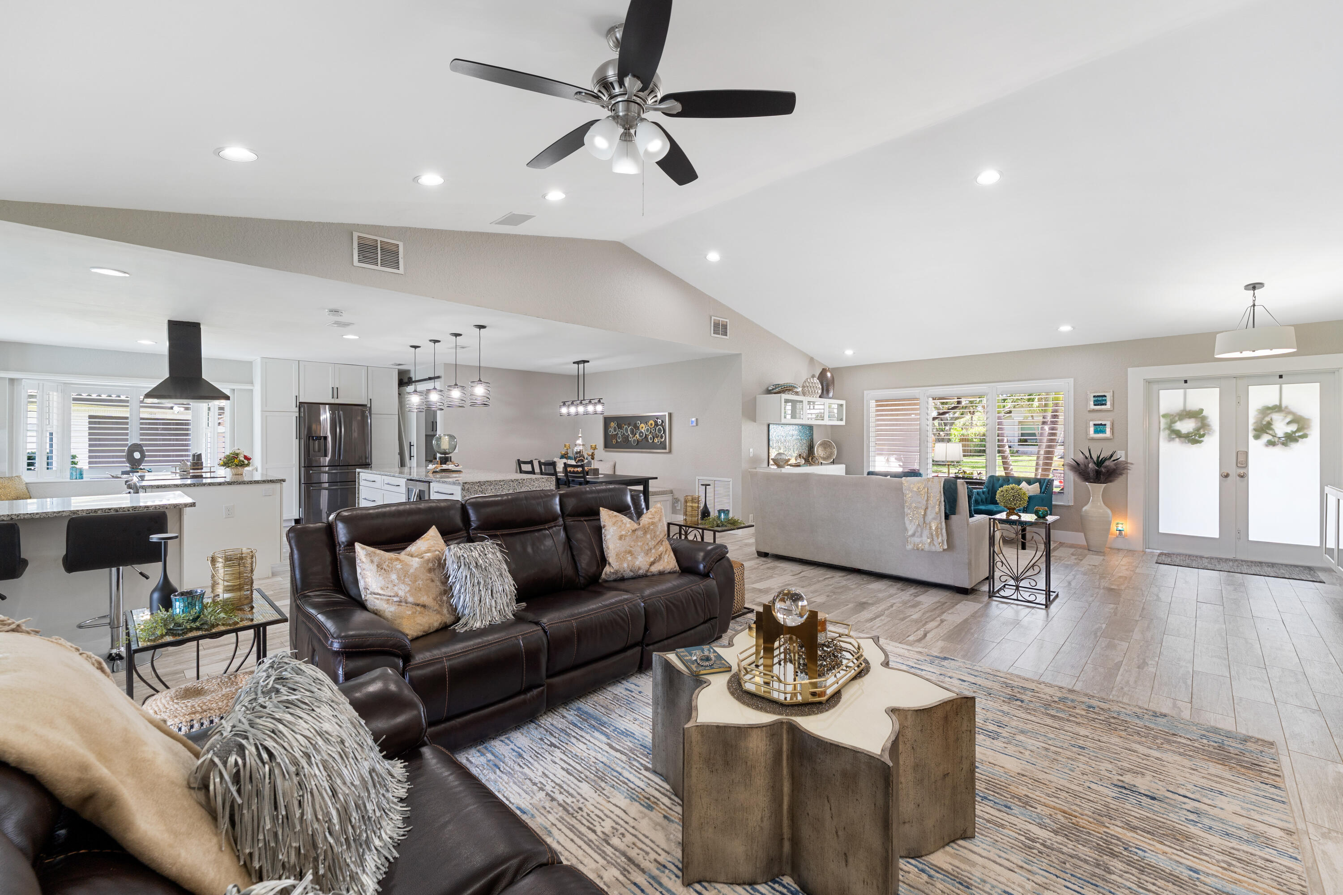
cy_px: 448
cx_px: 672
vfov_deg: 81.2
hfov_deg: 104.3
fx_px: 522
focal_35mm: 14
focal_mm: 14
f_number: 9
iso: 250
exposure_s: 1/3
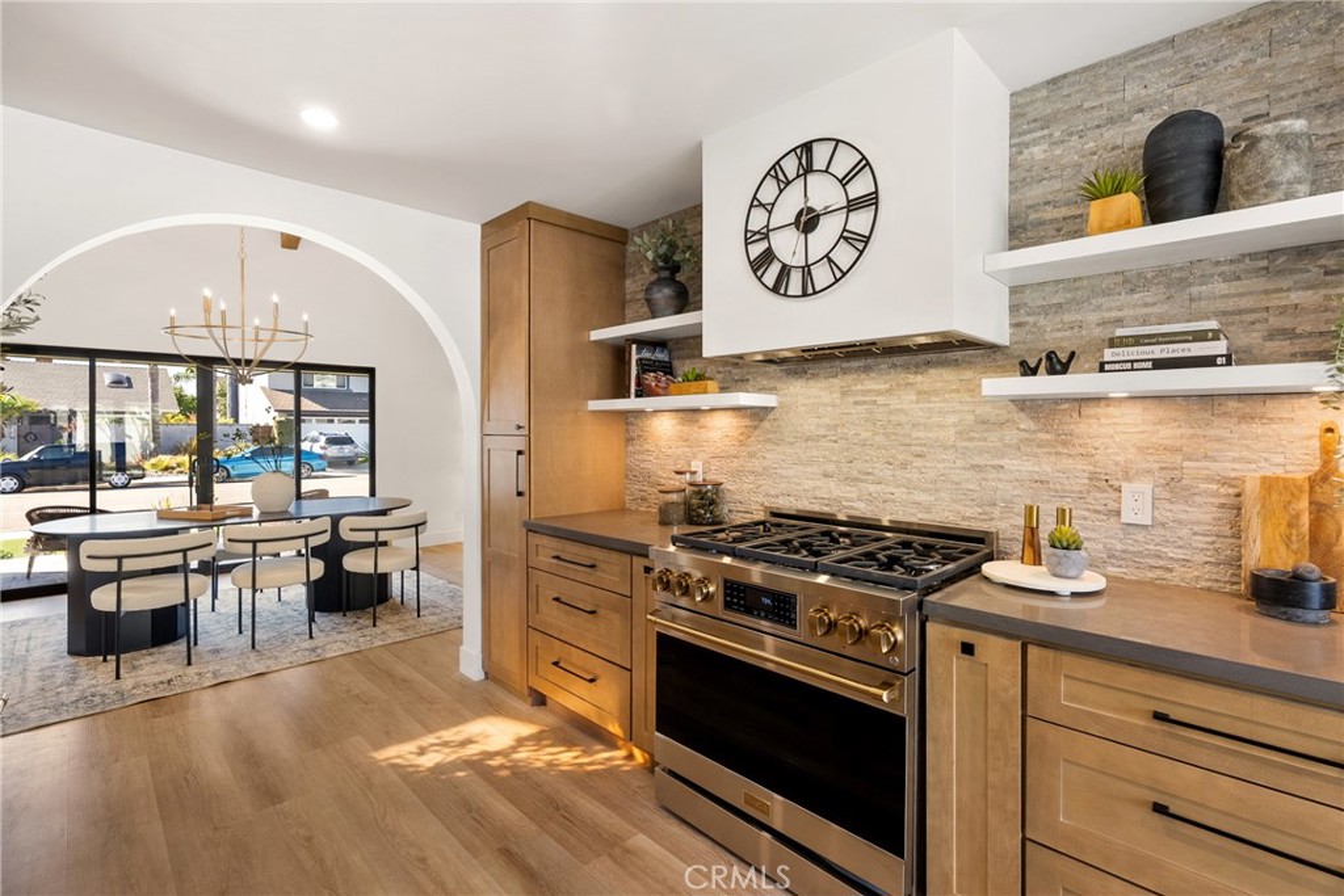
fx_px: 597
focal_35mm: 16
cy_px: 448
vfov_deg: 73.8
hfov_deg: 96.7
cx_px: 672
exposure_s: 1/20
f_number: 9
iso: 320
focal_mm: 16
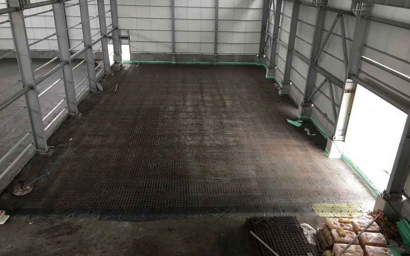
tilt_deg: -24.0
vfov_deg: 40.5
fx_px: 346
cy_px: 147
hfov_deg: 61.2
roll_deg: -1.8
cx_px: 205
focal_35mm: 31
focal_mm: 4.15
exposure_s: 1/17
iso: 32
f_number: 2.2
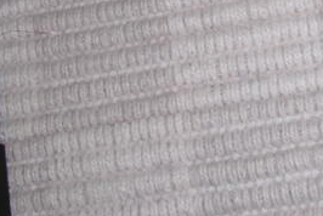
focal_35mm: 95
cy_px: -23
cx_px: 325
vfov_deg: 14.1
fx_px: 853
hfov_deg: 20.7
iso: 100
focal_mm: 5.8
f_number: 5.6
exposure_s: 1/60.1
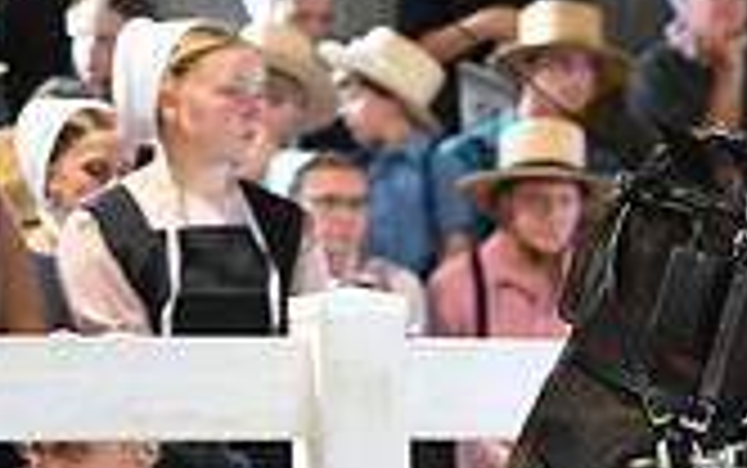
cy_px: 619
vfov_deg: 5.3
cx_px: 1206
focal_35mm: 249
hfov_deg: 8.2
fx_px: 5073
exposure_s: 1/487
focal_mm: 70
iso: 5000
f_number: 2.8
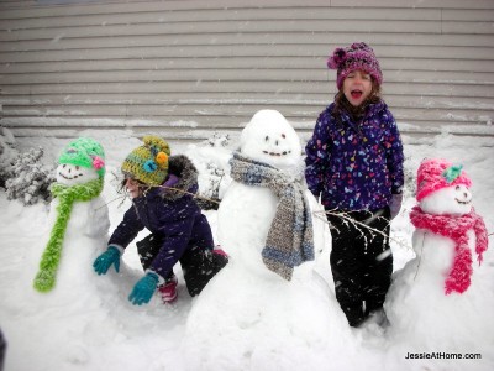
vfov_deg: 40.7
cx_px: 247
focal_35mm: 35
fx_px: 499
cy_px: 186
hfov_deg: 52.6
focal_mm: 5.8
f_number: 3
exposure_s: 1/220
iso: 50
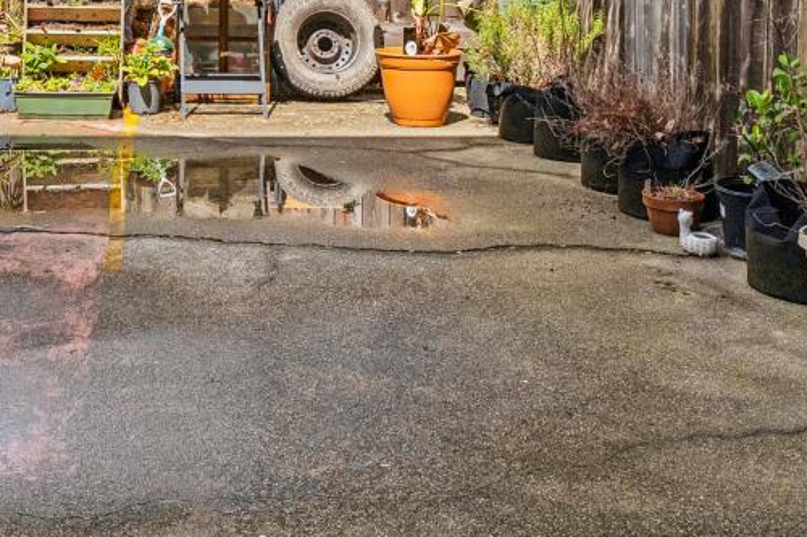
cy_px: -82
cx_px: 139
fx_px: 1076
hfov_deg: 39.2
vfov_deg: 25.6
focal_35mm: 48
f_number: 8
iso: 640
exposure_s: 1/500
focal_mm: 16
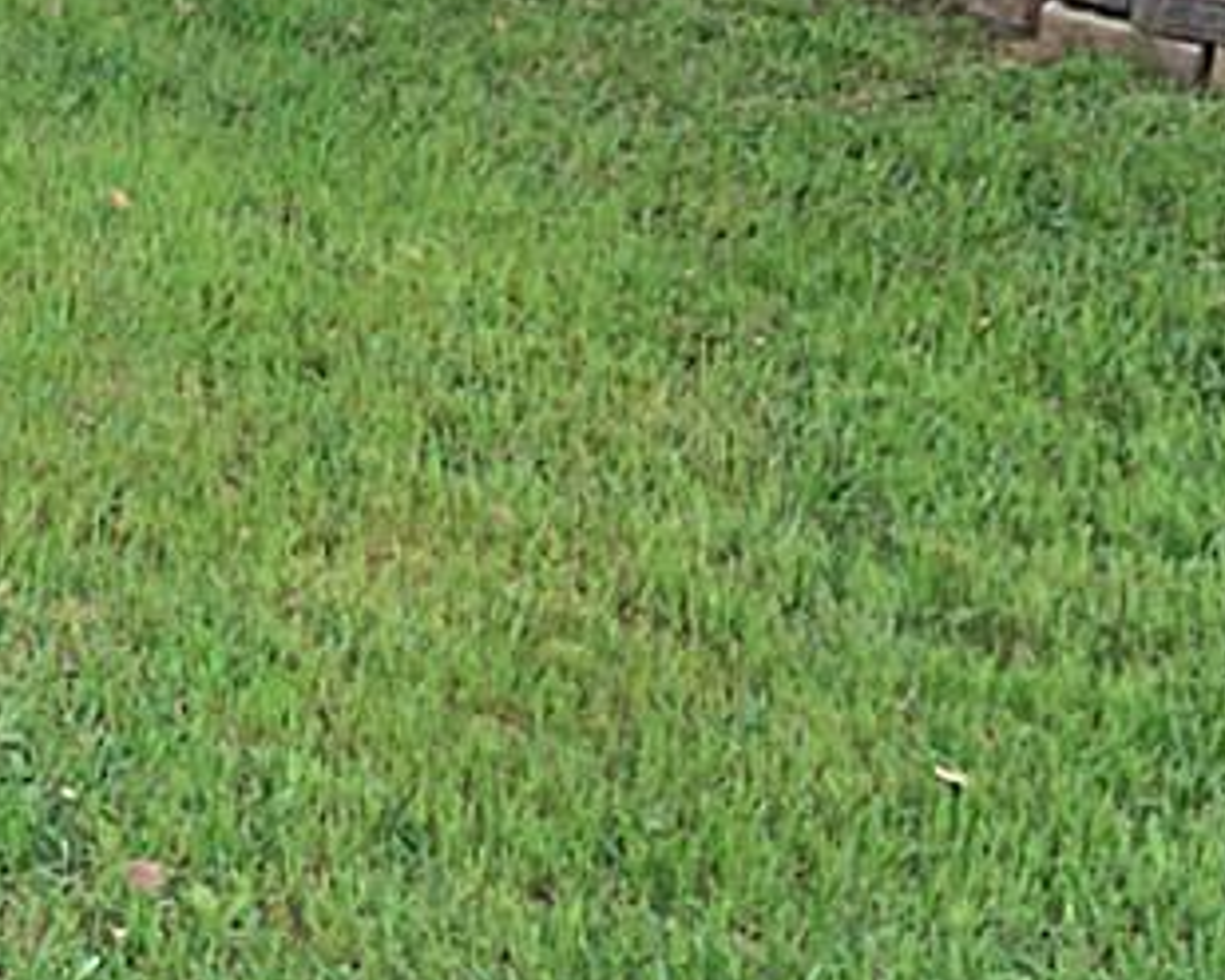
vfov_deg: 15.1
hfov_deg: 18.8
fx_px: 3516
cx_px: -206
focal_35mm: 97
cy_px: -302
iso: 32
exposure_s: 1/265
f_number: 2.2
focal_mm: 4.12
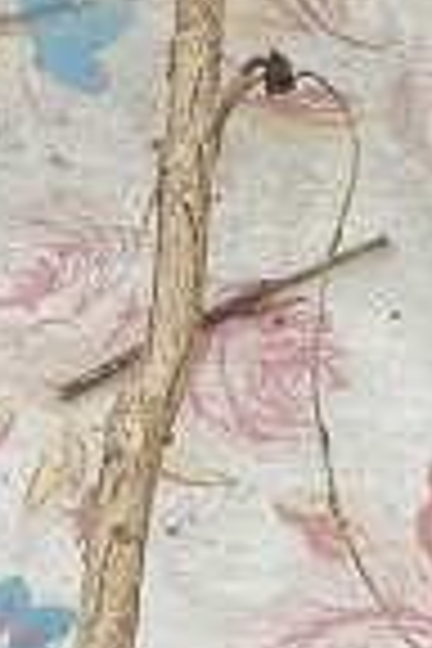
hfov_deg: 6.8
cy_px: 637
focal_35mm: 200
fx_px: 3600
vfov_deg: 10.2
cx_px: 405
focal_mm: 4.84
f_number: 1.8
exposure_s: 1/363
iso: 80
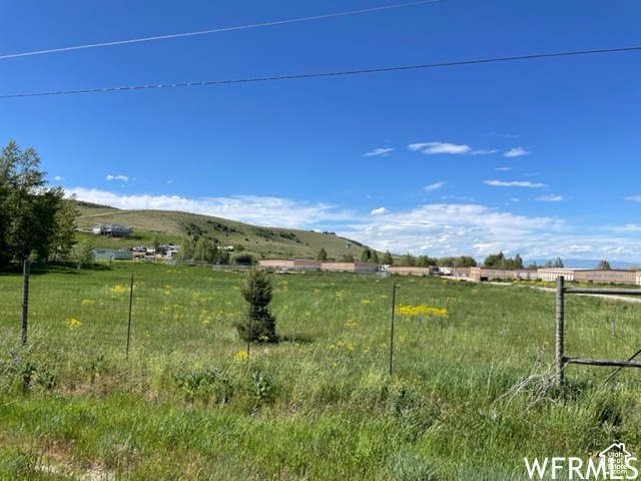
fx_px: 481
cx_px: 320
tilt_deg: +3.1
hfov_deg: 67.3
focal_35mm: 26
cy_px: 240
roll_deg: -1.3
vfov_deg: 53.1
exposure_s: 1/3731
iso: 32
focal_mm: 4.2
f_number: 1.6
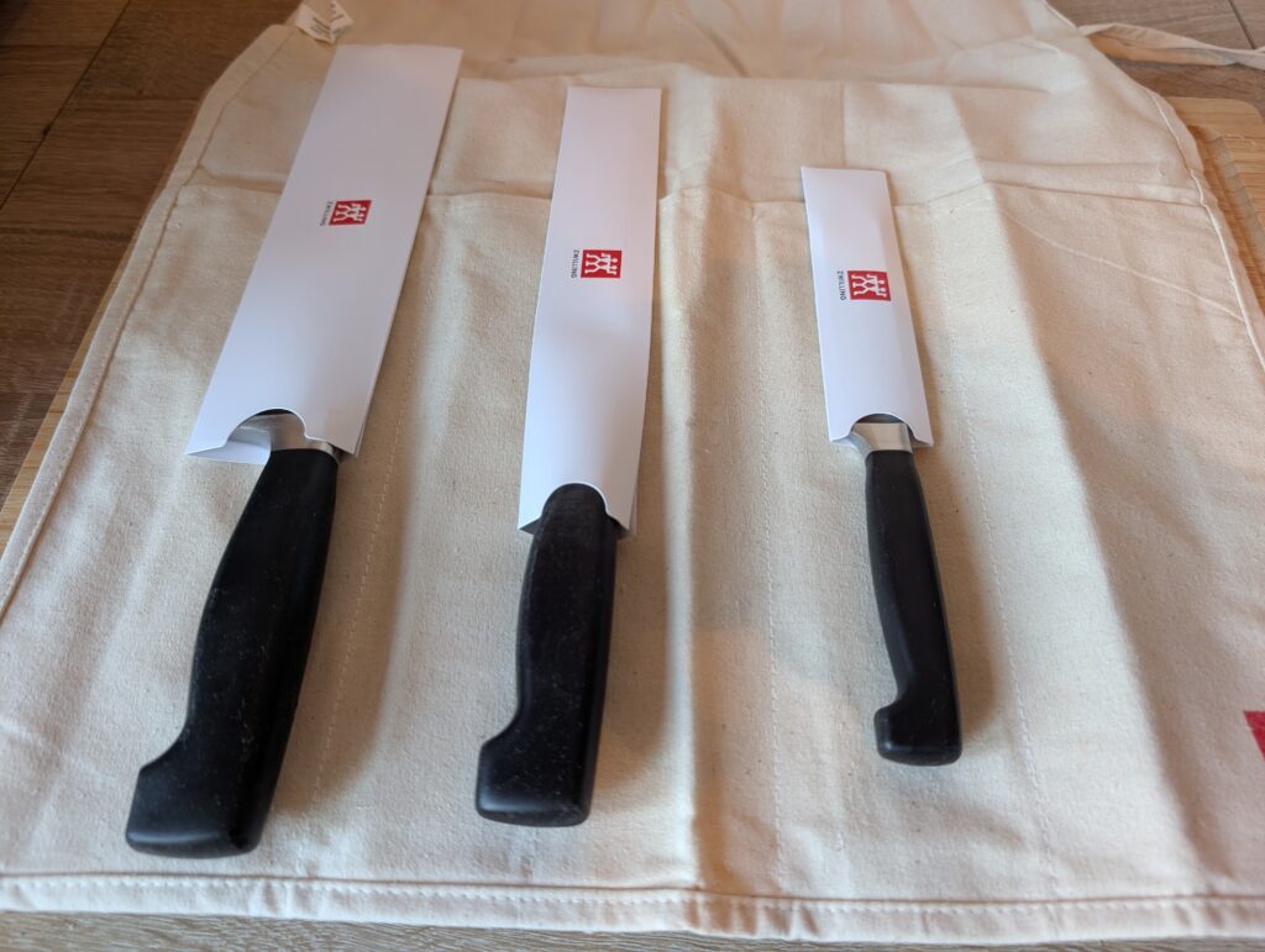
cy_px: 476
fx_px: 878
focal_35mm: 24
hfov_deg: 71.5
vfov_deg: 56.9
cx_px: 632
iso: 103
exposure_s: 1/33.3
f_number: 1.68
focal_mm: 6.9
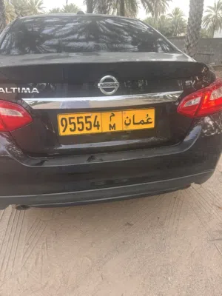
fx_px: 222
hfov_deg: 53.1
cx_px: 111
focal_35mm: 26
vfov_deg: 67.3
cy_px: 148
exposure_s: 1/91
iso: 125
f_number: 1.5
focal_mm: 5.7
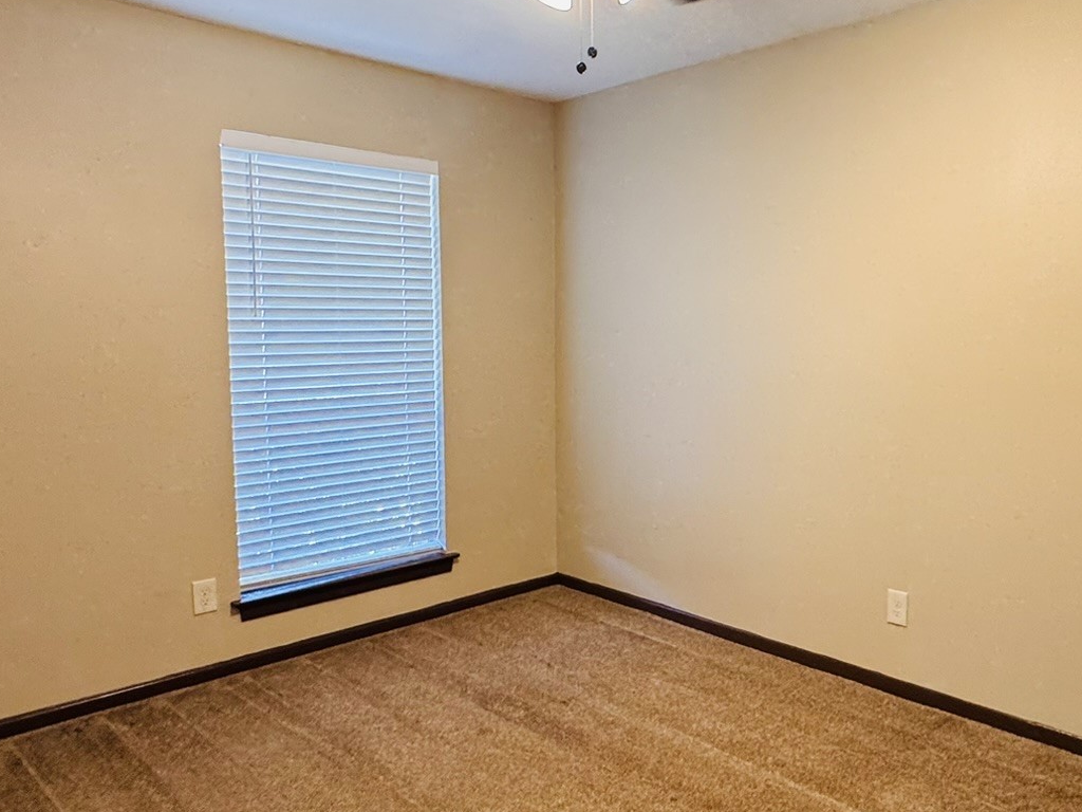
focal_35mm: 28
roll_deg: -0.3
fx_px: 875
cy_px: 392
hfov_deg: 61.9
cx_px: 720
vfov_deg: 49.7
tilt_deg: -4.6
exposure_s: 1/60
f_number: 2.2
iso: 200
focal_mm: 2.22
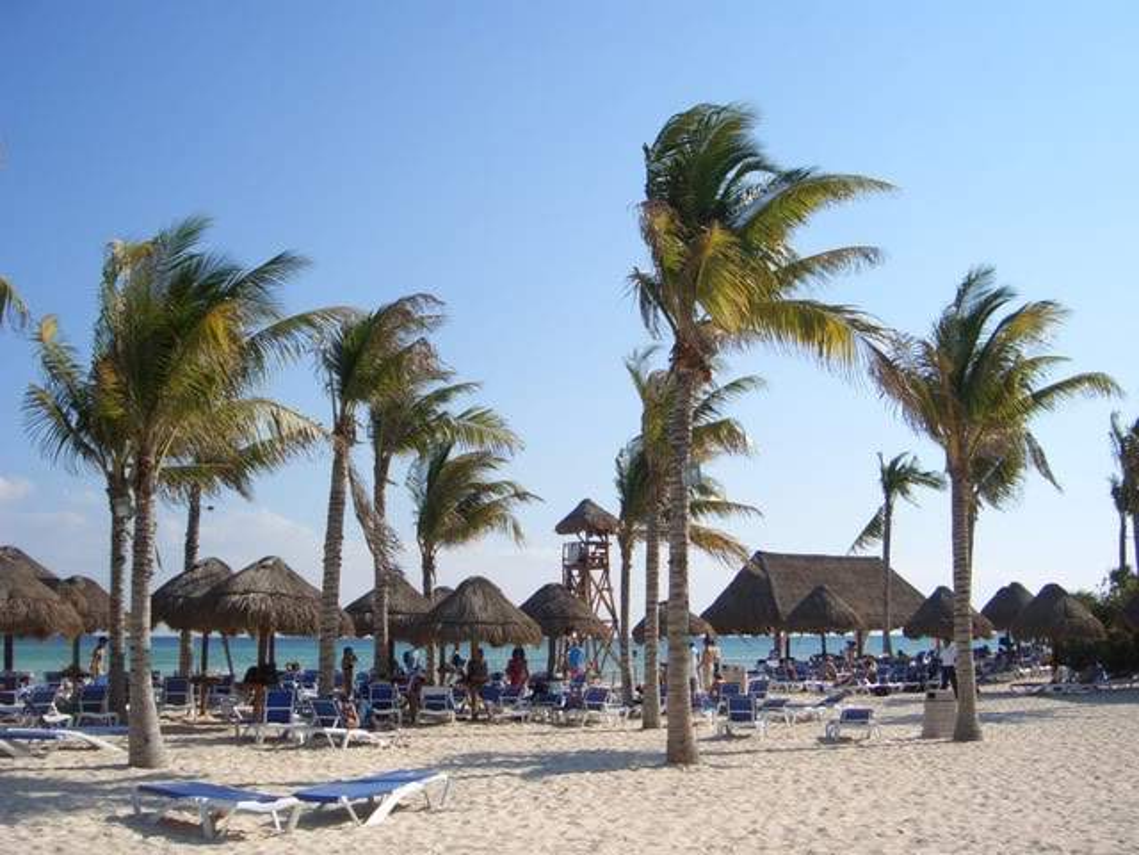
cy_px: 428
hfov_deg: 47.9
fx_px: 1283
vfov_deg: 36.8
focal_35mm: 39
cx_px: 570
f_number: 4.8
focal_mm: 8
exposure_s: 1/640
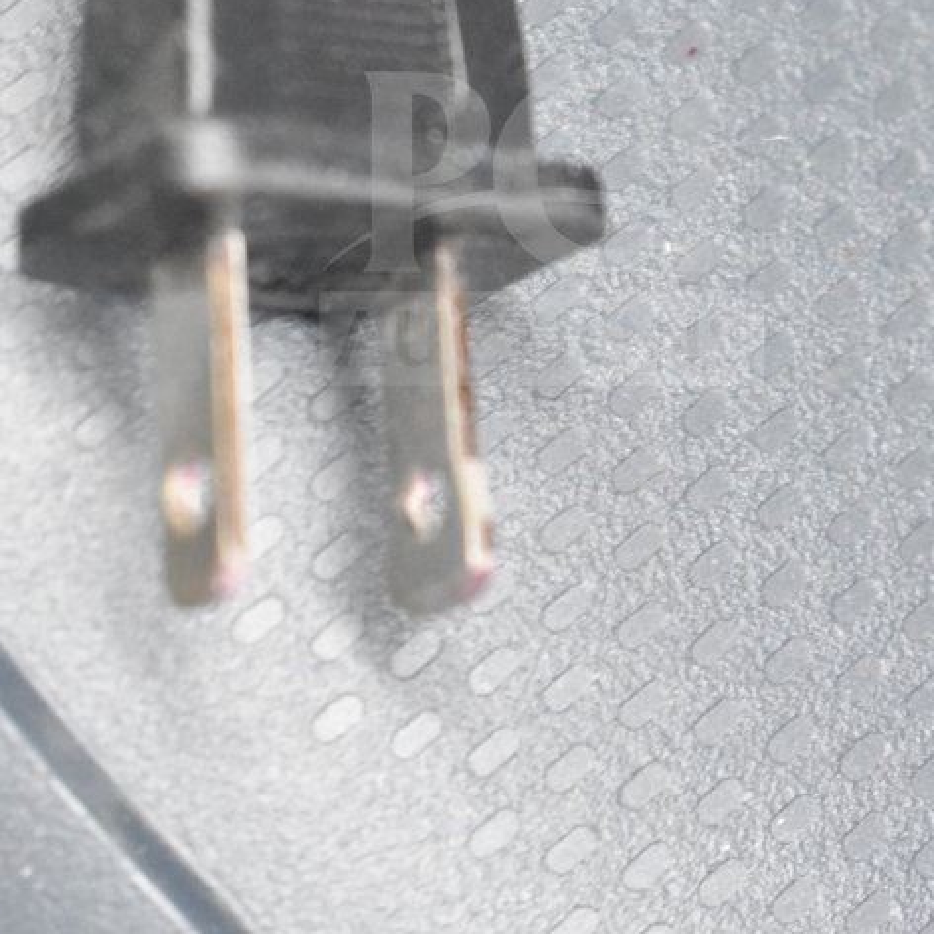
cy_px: 229
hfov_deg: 12.8
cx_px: 540
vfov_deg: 12.8
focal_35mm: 136
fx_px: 4146
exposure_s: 1/100
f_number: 5.6
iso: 9000
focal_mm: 55
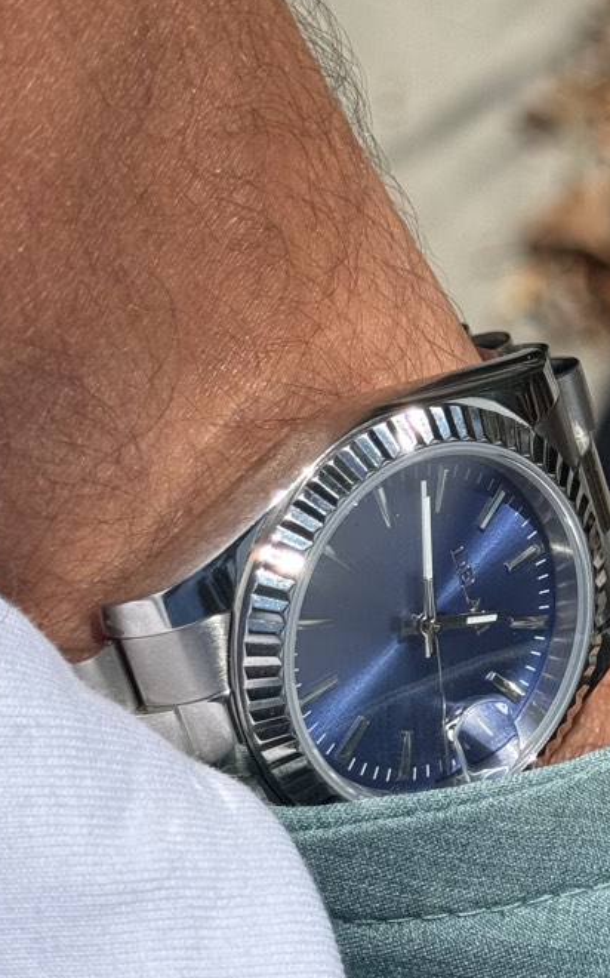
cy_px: 485
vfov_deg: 19.3
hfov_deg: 11.9
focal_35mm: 108
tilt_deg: -73.0
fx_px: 2875
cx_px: 688
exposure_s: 1/6024
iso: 64
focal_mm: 6.76
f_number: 1.78
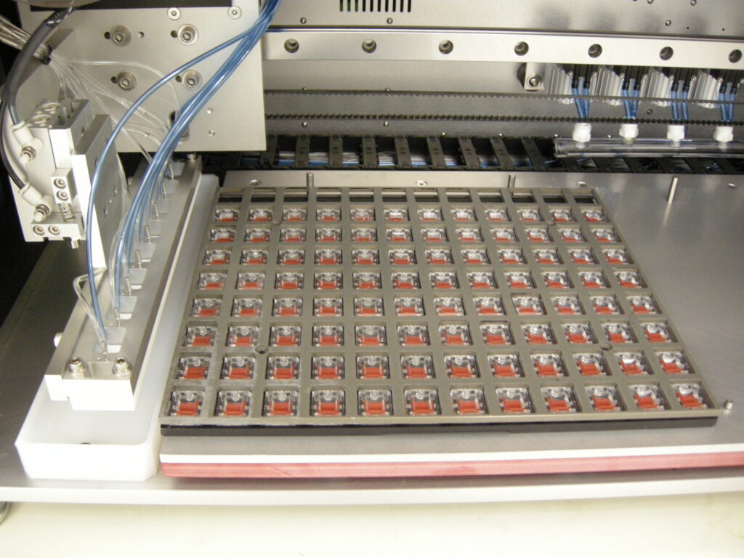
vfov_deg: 40.7
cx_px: 372
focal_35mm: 35
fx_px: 752
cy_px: 279
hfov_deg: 52.6
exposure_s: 1/8
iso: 426
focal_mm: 7.5
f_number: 2.7
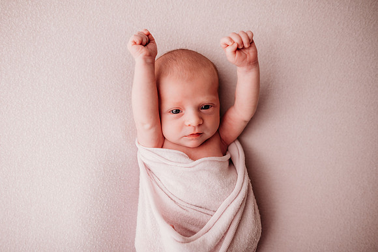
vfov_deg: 53.2
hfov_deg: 73.7
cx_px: 189
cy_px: 126
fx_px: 252
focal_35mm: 24
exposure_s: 1/200
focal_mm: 24
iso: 100
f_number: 2.8
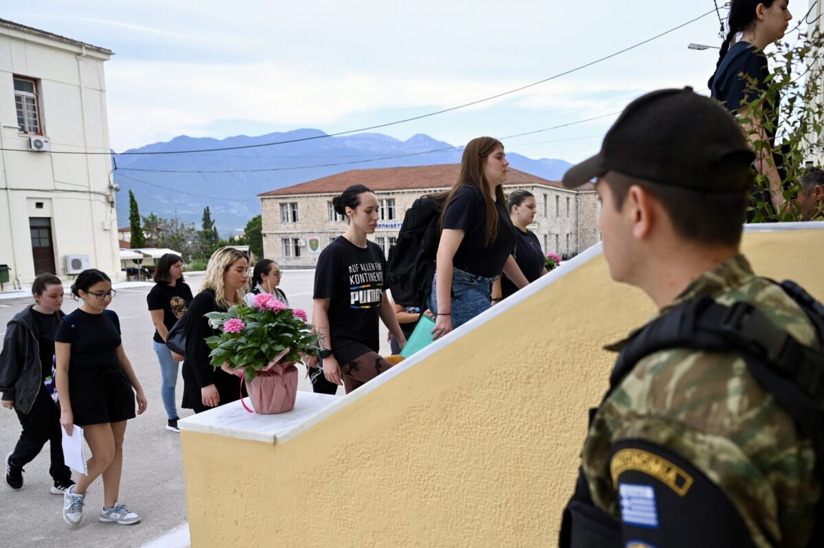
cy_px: 274
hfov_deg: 73.8
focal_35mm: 24
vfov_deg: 53.1
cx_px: 412
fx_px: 549
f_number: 3.2
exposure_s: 1/800
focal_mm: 24
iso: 250
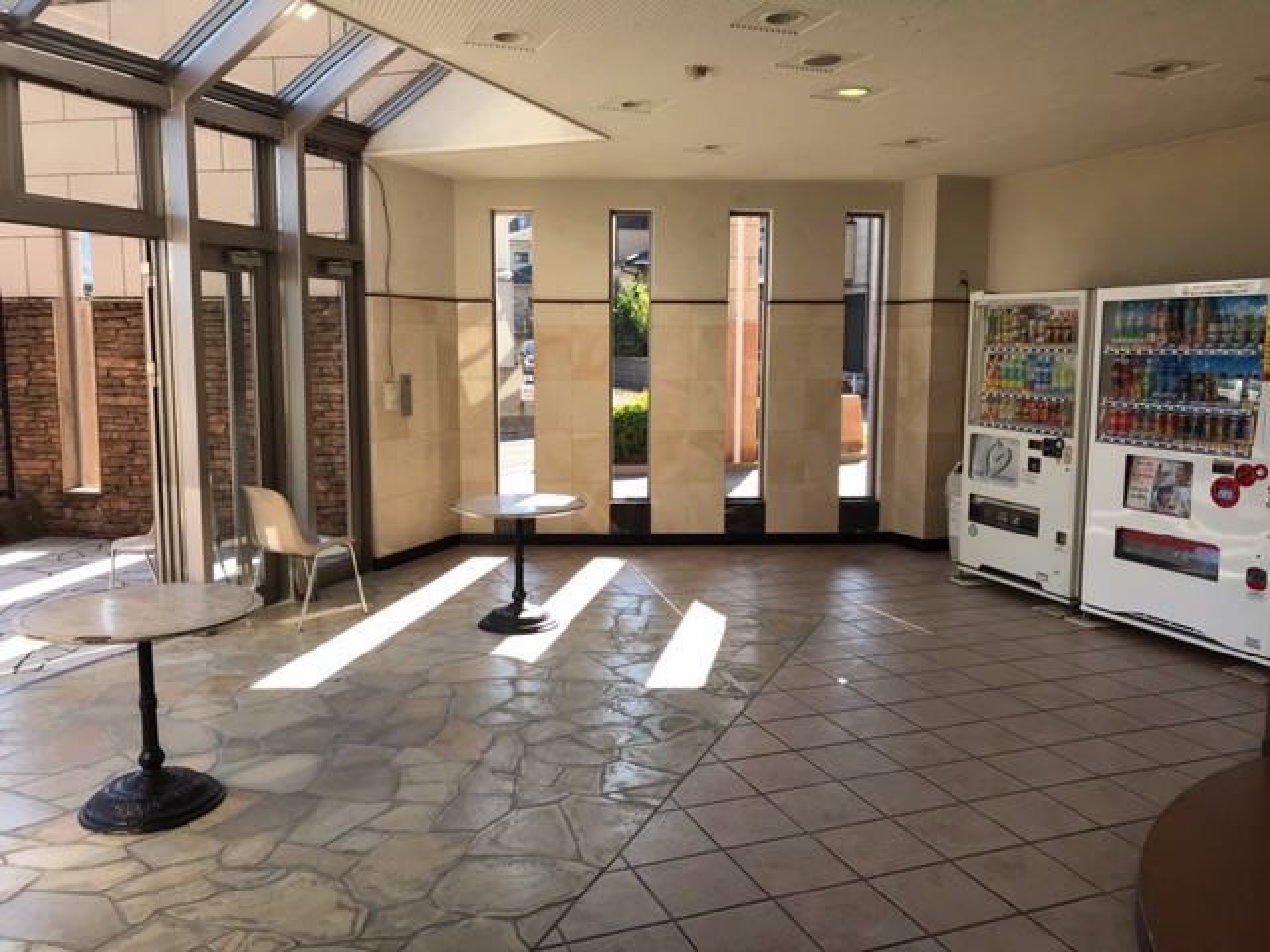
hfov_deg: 63.4
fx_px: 1027
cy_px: 476
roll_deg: +0.1
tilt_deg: -6.1
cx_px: 635
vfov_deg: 49.7
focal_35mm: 28
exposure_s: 1/414
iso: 20
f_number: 1.8
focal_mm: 3.99
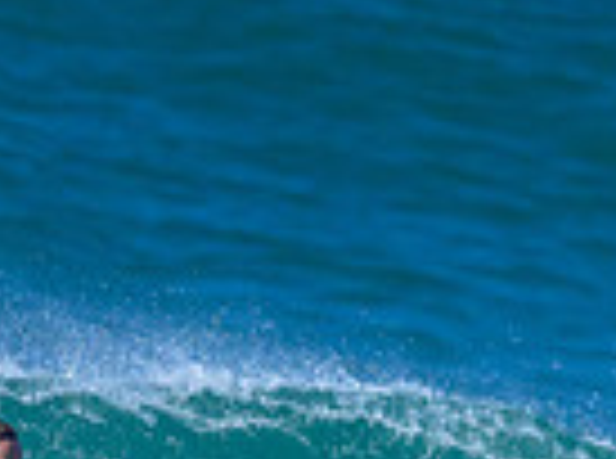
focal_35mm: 4574
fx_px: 81182
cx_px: 324
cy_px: 632
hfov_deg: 0.4
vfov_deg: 0.3
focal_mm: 1120
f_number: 9
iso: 2200
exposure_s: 1/6400
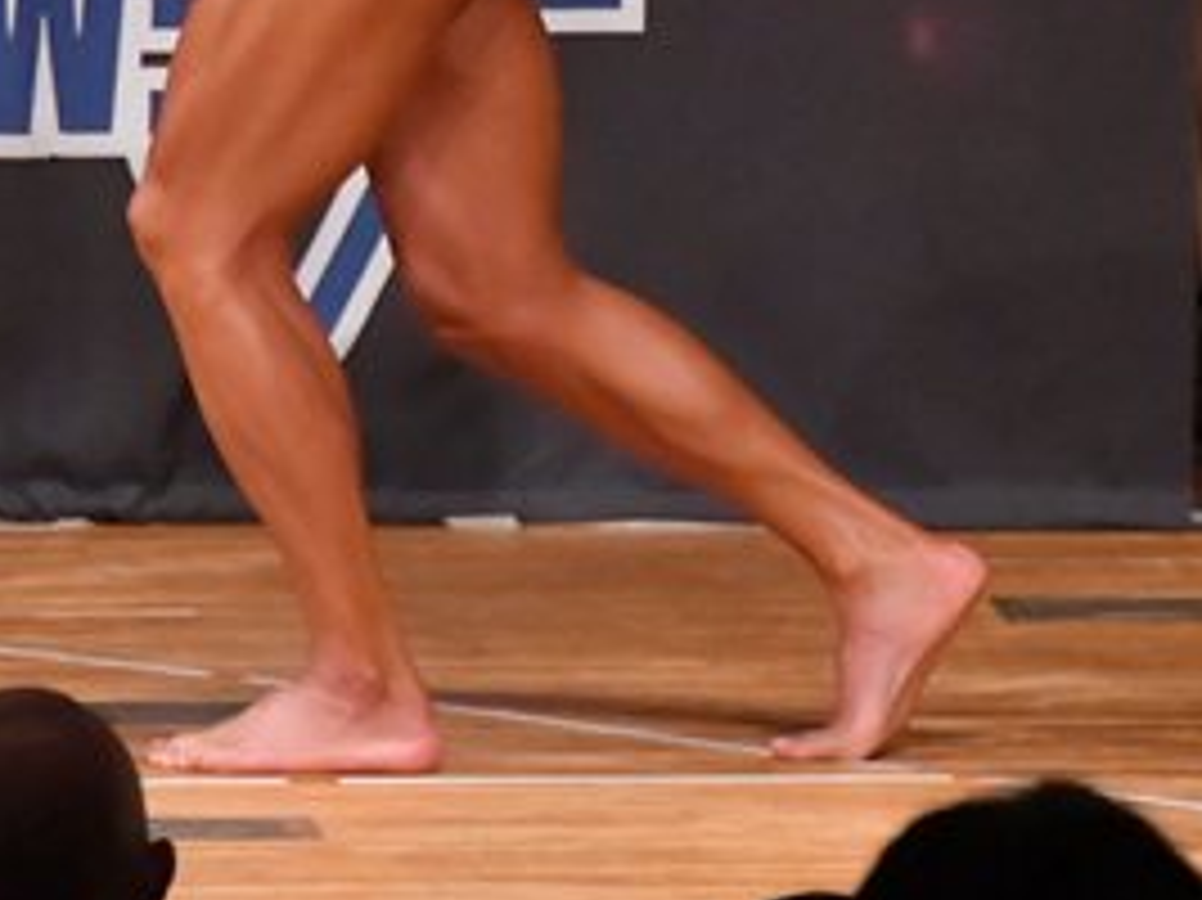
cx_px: 651
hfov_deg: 2.5
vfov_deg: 1.9
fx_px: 27628
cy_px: -117
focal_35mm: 796
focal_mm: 190
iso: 10000
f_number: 5.6
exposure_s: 1/400
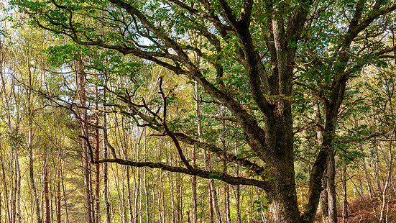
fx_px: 410
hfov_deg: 51.6
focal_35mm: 39
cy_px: 152
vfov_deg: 30.2
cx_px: 201
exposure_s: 1/80
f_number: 4
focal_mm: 17
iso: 200
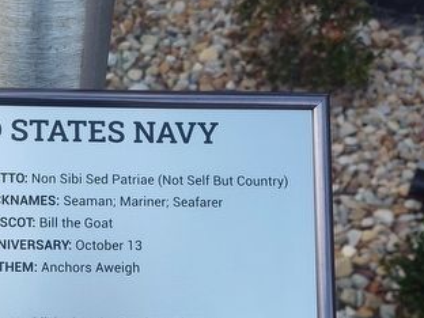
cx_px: 8
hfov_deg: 30.6
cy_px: 313
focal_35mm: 59
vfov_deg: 23.8
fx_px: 723
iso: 100
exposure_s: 1/528
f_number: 1.8
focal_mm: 5.56
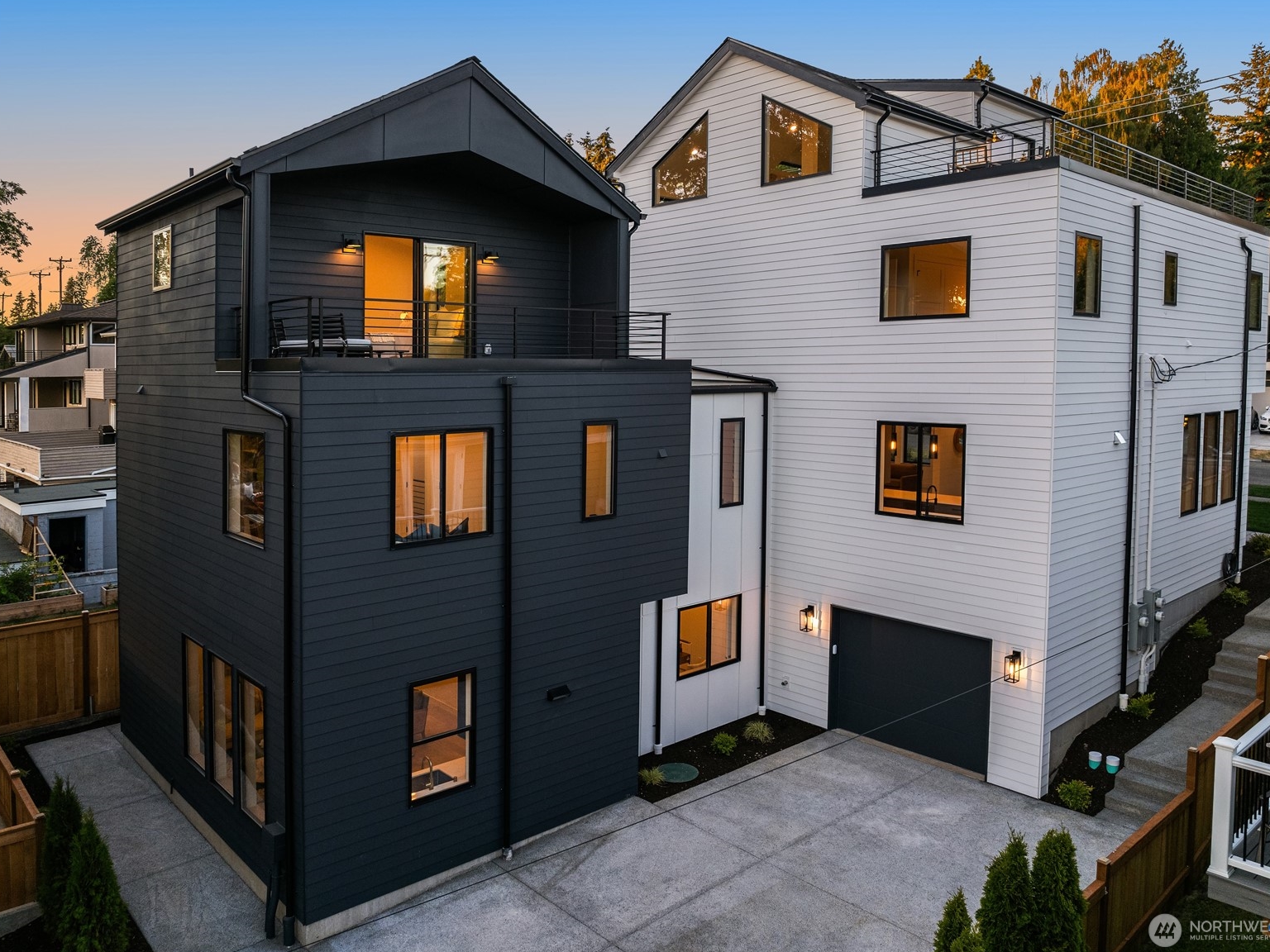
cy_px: 474
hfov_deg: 69.4
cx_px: 649
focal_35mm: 25
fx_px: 917
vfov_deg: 54.9
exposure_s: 1/200
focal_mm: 12.29
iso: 230
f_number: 2.8
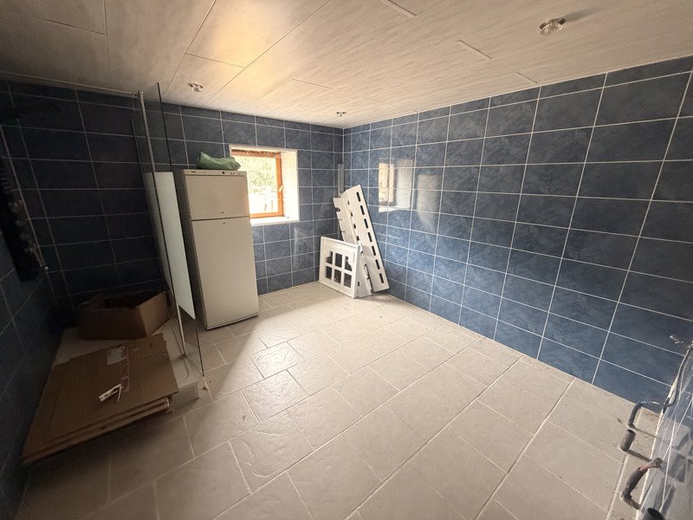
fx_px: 280
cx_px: 346
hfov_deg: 102.1
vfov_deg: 85.7
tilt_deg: -16.6
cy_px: 260
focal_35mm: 14
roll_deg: -0.3
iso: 640
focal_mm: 2.22
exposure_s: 1/60
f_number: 2.2
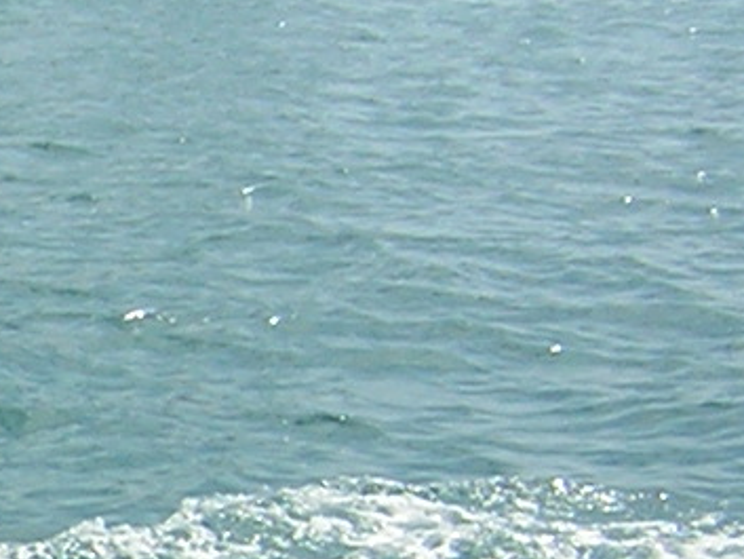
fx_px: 3505
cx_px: -335
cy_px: 584
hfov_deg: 11.7
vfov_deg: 9.0
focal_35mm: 163
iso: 50
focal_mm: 4.7
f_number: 5.2
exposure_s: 1/495
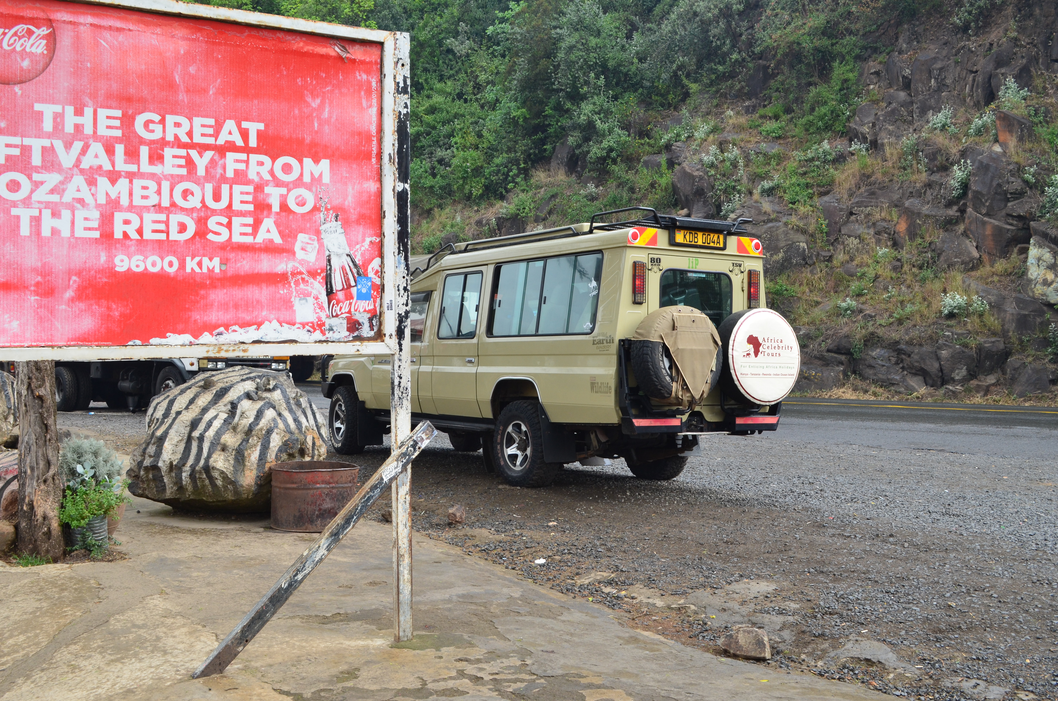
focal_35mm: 39
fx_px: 1144
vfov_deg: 34.1
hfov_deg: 49.6
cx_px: 529
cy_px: 350
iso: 320
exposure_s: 1/60
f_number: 10
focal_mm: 26
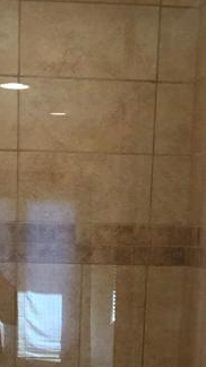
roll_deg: -2.3
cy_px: 501
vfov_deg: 19.4
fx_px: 972
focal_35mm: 100
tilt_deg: -13.4
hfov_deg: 12.1
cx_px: 53
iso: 64
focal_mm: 4.15
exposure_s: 1/15
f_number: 2.2
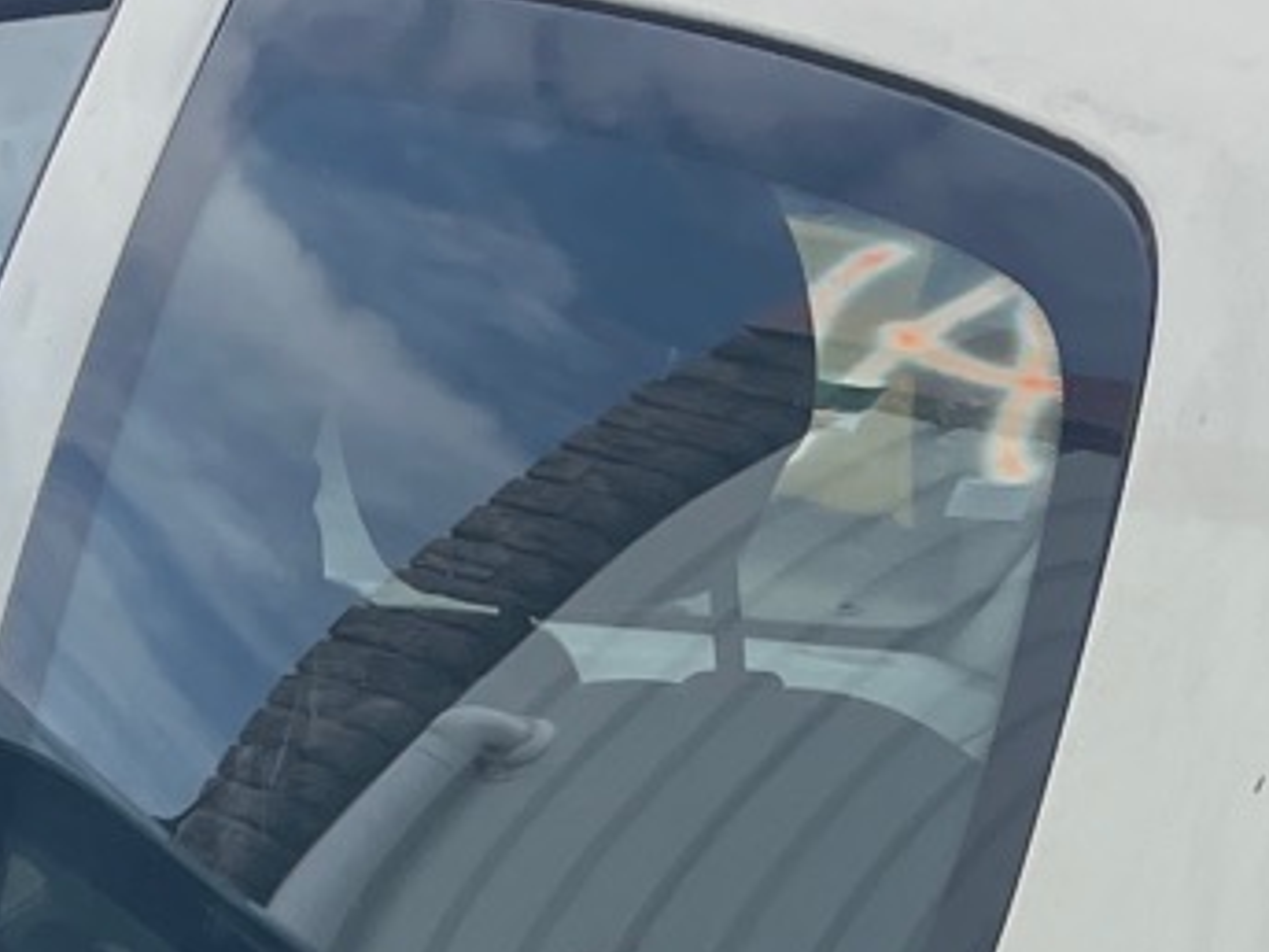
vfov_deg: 10.2
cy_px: 1834
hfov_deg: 14.1
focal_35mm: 136
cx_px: 1542
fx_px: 4986
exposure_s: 1/2398
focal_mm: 4.2
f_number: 1.6
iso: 32
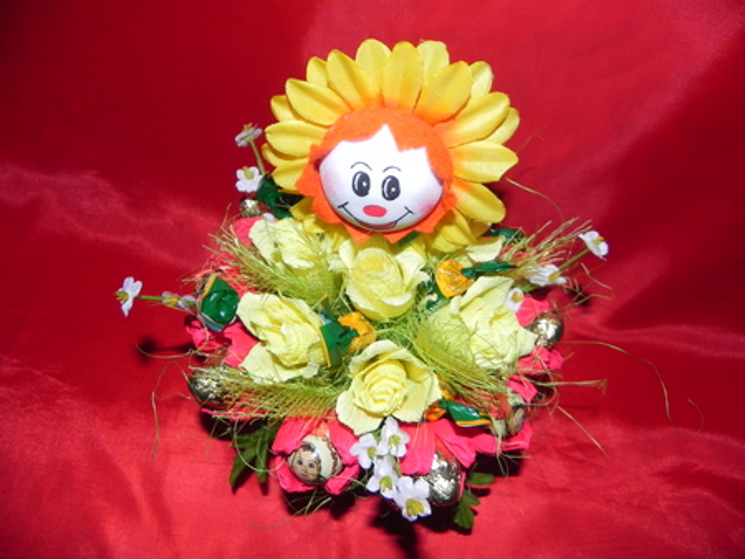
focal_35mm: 26
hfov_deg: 67.3
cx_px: 372
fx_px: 560
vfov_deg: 53.1
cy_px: 280
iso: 160
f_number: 2.8
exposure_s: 1/2000
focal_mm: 4.6
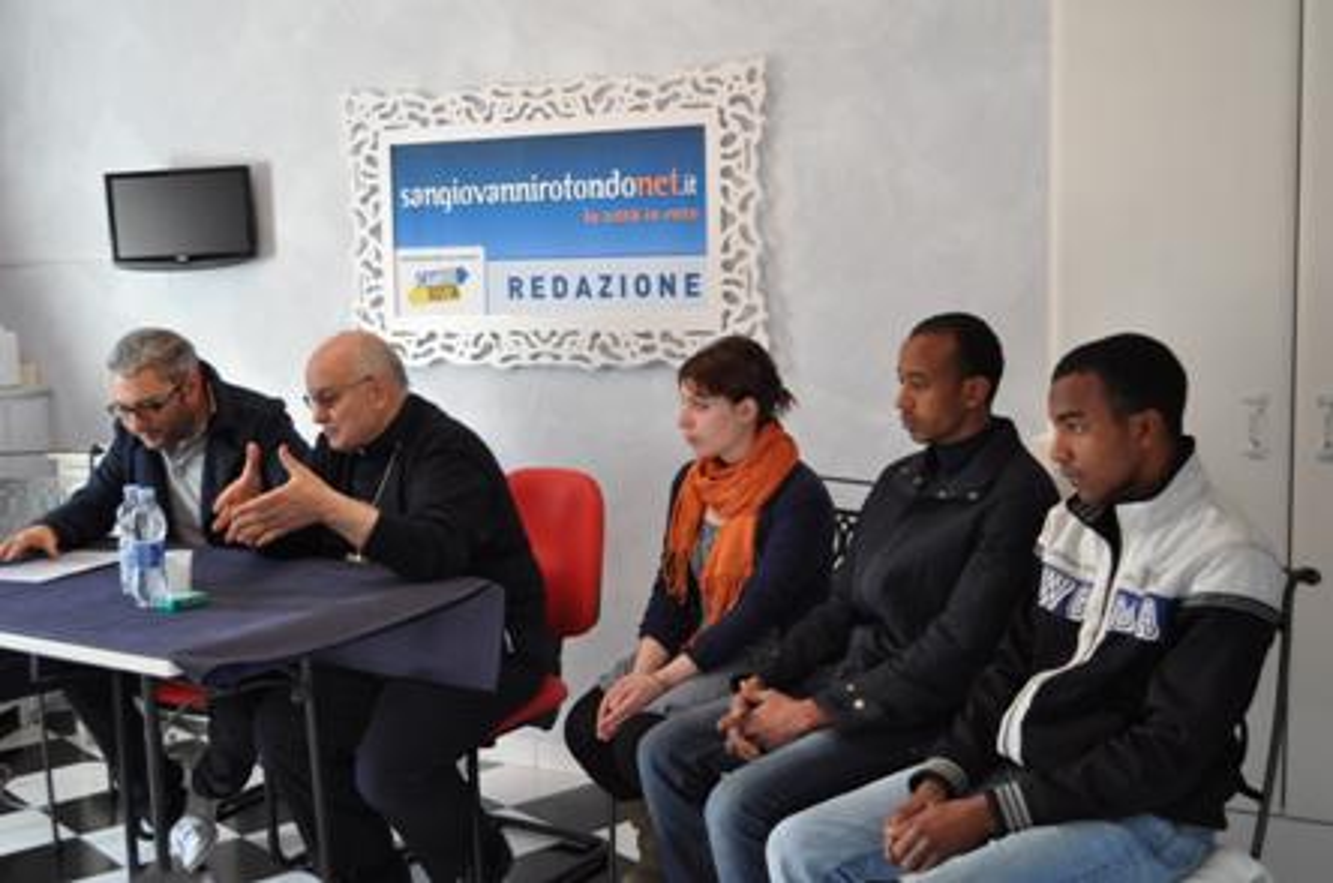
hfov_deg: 45.0
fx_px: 1607
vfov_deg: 30.7
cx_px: 666
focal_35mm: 44
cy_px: 442
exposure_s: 1/60
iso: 800
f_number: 4.5
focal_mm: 29
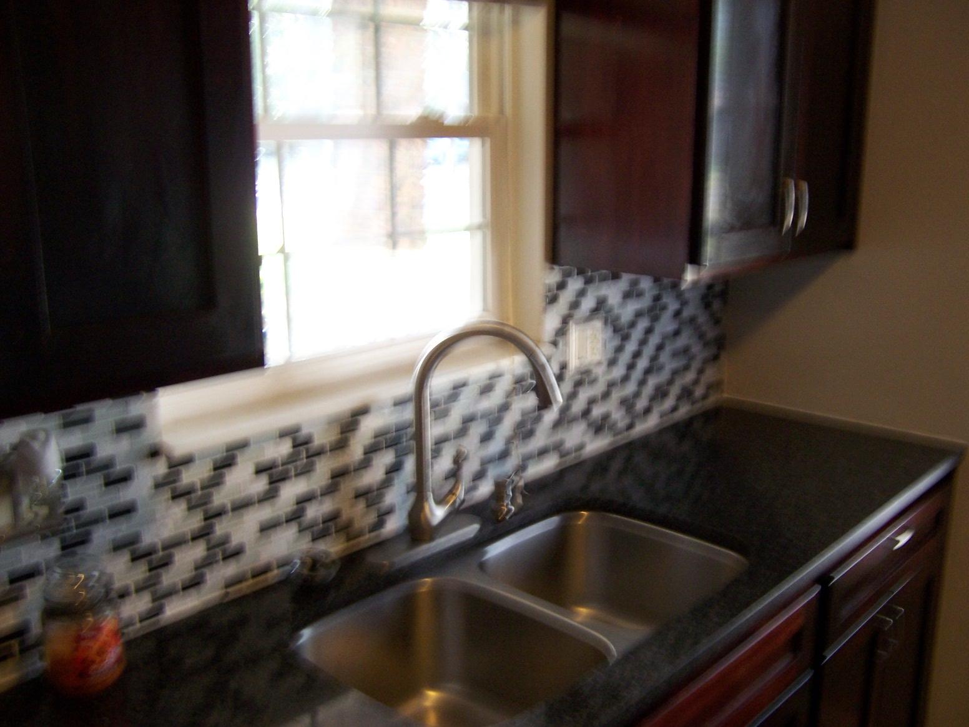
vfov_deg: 42.9
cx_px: 484
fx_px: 924
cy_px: 364
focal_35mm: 33
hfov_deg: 55.4
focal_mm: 5.5
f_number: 3.4
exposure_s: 1/8
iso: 140
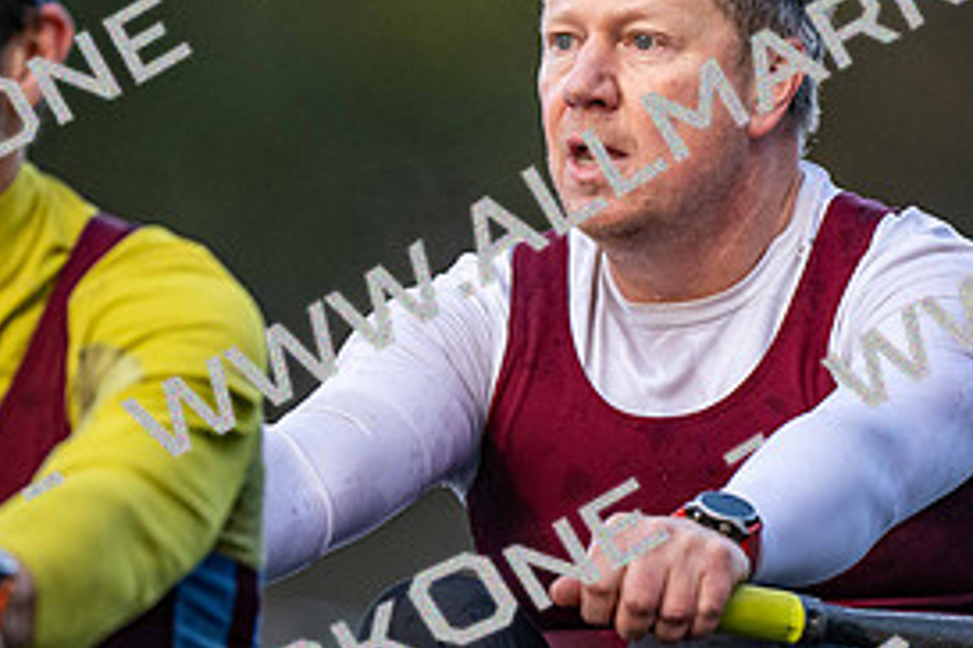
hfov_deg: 1.6
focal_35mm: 1273
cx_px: 563
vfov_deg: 1.1
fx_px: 34404
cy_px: 468
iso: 2500
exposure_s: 1/2500
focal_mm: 600
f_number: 4
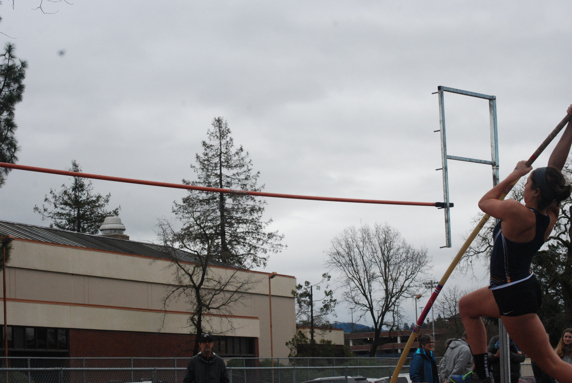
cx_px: 286
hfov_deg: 24.6
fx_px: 1312
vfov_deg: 16.6
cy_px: 192
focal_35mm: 82
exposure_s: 1/800
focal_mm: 55
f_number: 14
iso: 1000
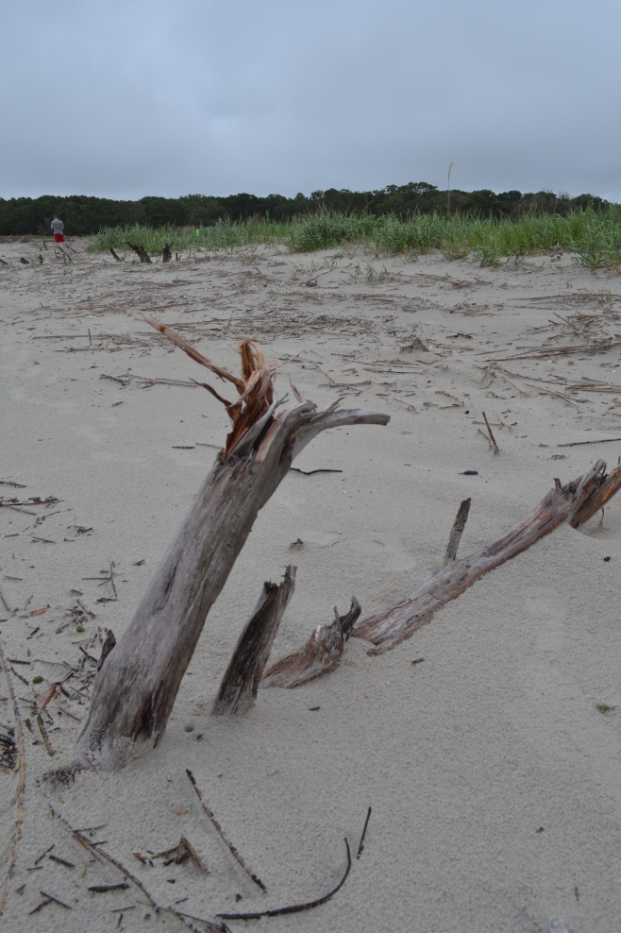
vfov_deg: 65.5
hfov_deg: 46.4
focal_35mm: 28
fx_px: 725
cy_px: 452
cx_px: 313
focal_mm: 18
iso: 100
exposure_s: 1/160
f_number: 8
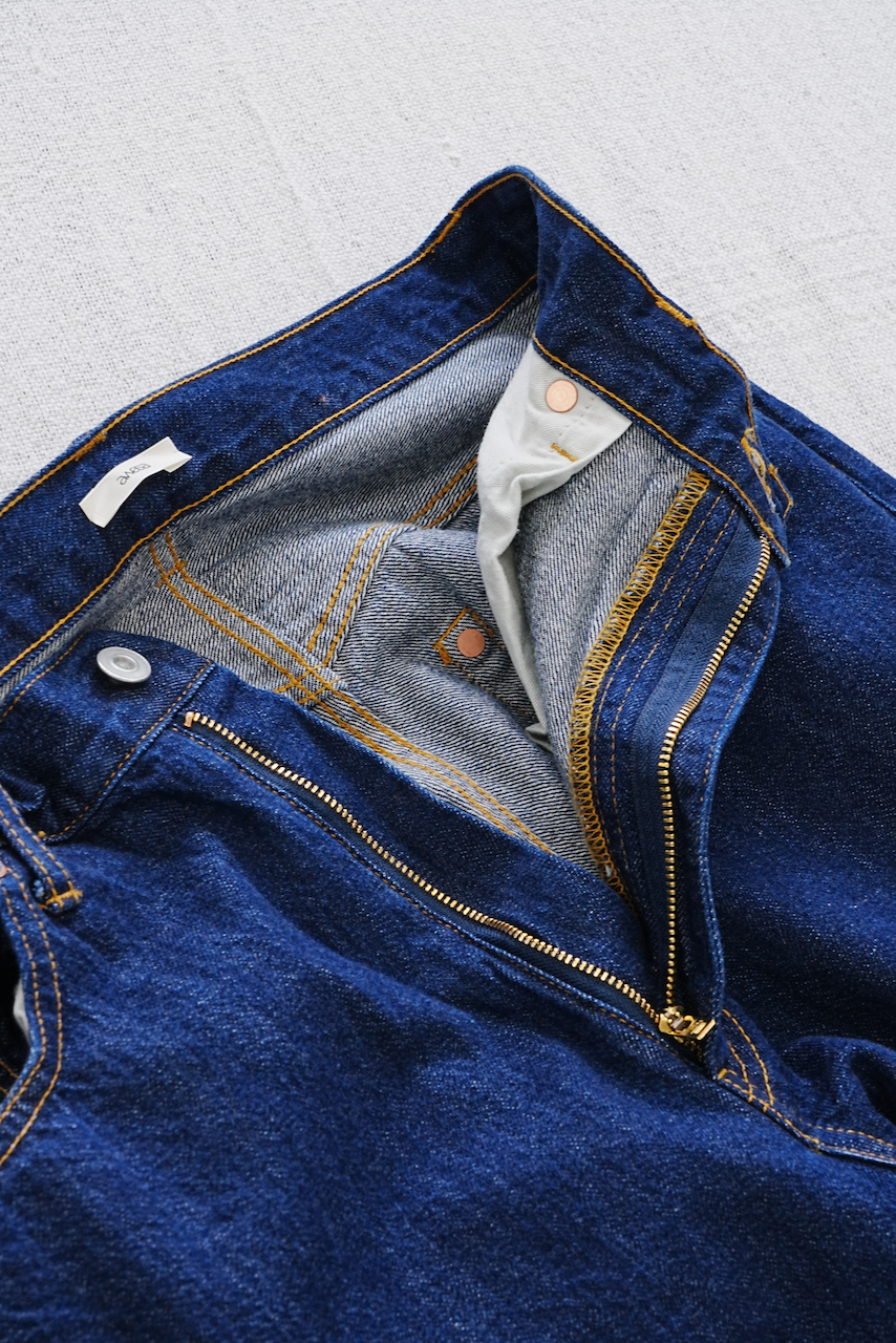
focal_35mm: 60
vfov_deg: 33.4
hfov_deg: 22.6
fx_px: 2239
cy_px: 672
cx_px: 448
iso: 1000
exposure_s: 1/30
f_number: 16
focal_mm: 60
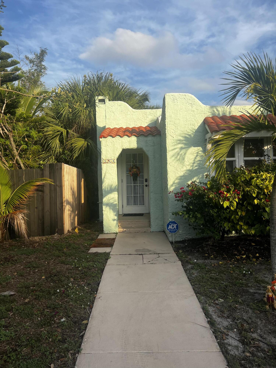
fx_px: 276
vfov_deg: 67.3
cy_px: 184
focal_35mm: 26
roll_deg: +0.9
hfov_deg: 53.1
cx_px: 138
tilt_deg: -0.5
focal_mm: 5.7
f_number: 1.5
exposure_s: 1/2841
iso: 50
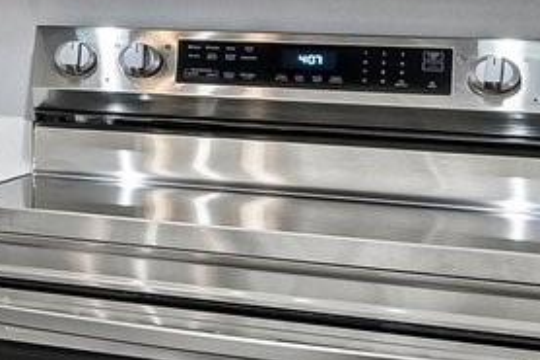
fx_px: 1824
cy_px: -73
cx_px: -1257
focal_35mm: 122
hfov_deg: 10.0
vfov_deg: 11.0
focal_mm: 16.5
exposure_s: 1/30
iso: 400
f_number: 8
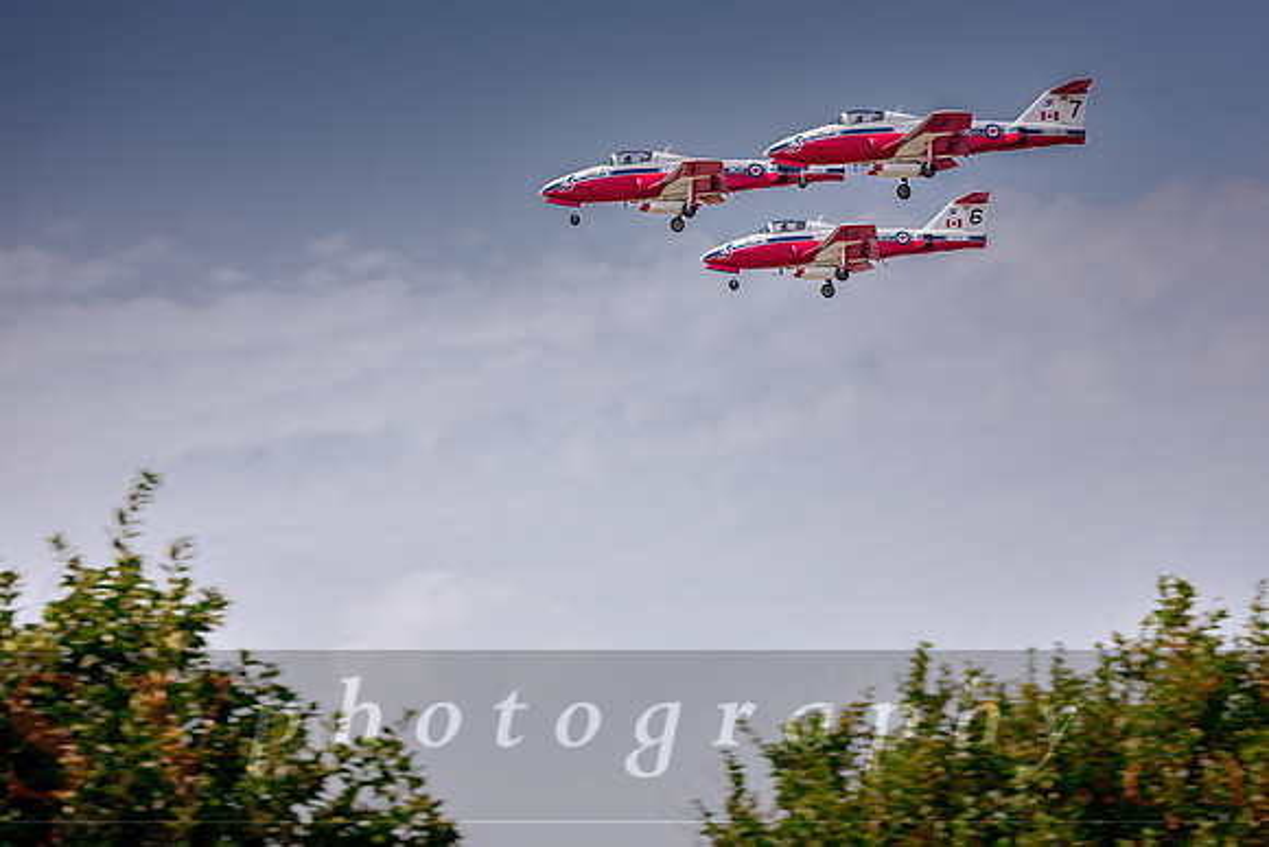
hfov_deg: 11.2
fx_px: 6479
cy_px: 446
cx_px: 634
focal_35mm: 184
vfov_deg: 7.5
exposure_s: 1/160
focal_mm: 150
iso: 100
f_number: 6.3
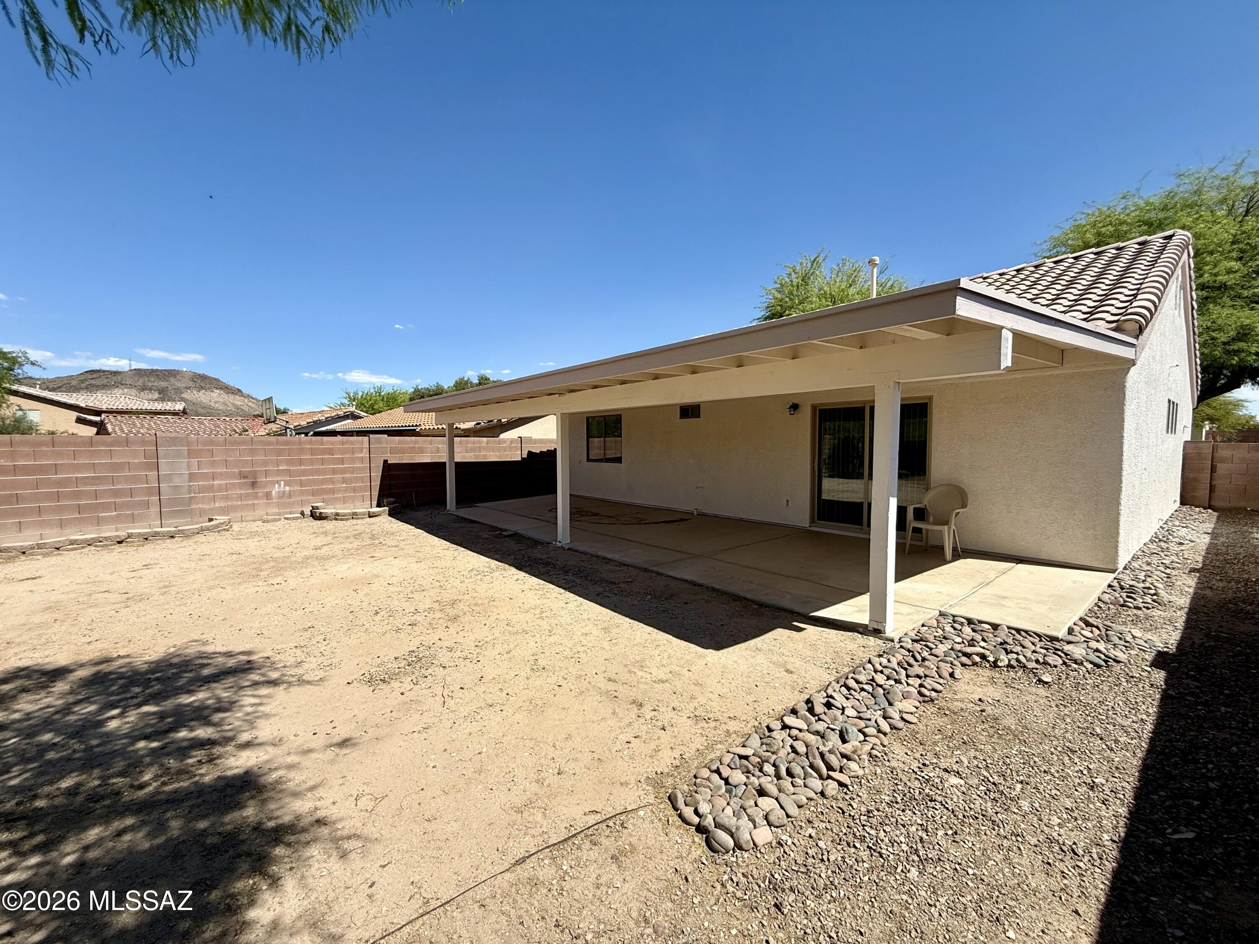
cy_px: 472
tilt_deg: -2.9
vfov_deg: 85.7
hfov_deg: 102.1
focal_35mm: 14
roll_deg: +0.0
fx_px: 509
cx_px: 630
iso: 50
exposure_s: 1/1698
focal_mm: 2.22
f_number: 2.2
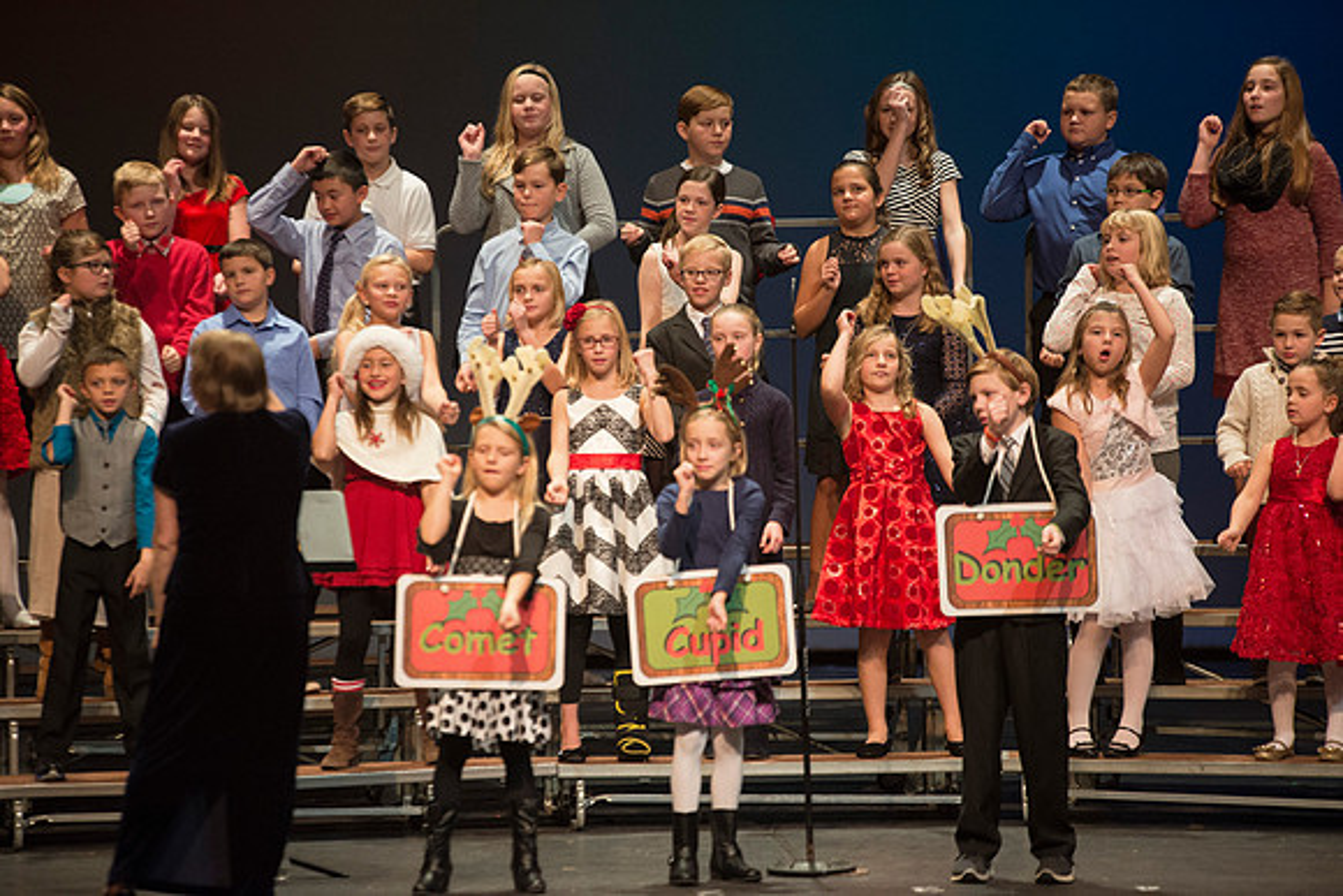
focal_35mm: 200
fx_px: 7463
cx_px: 672
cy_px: 448
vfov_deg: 6.9
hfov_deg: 10.3
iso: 2500
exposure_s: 1/320
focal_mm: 200
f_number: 2.8
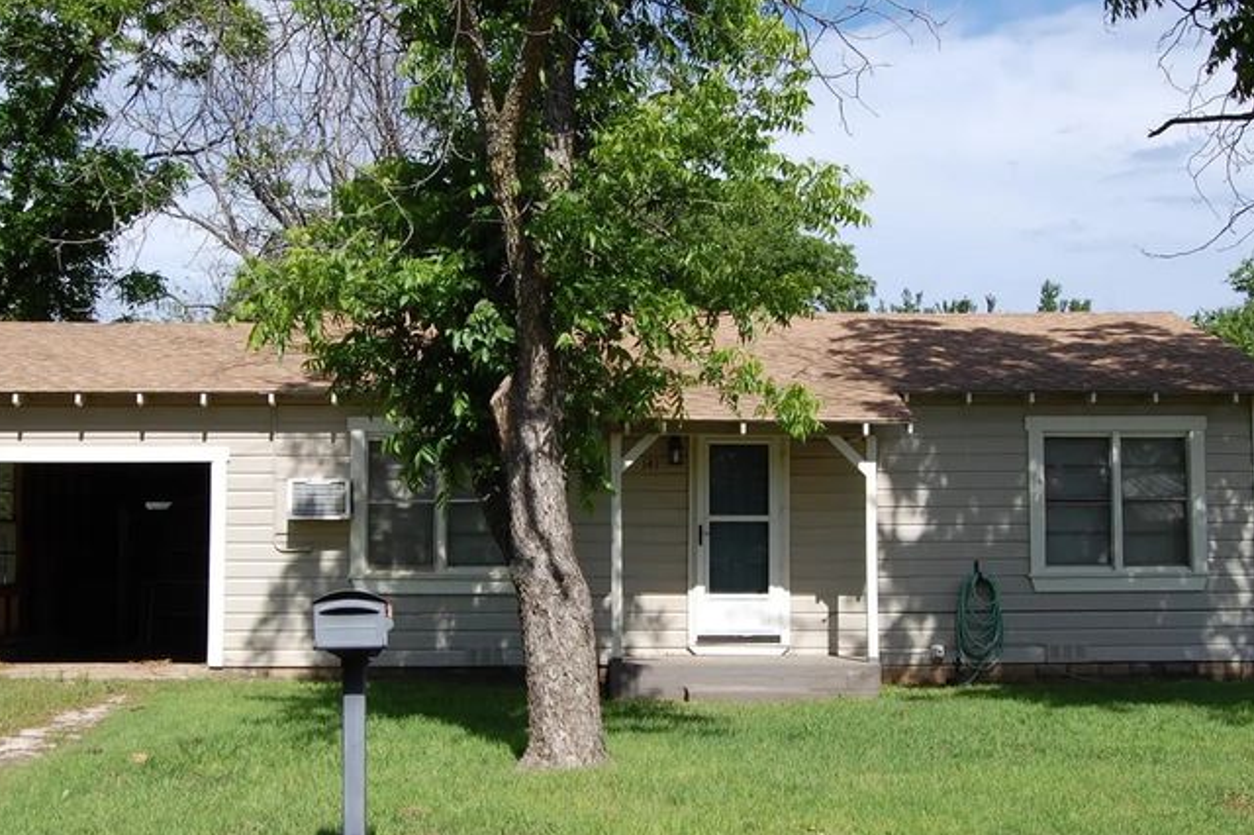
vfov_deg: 28.0
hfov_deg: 41.1
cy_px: 440
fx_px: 1671
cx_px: 596
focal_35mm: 48
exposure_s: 1/320
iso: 200
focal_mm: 20
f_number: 9
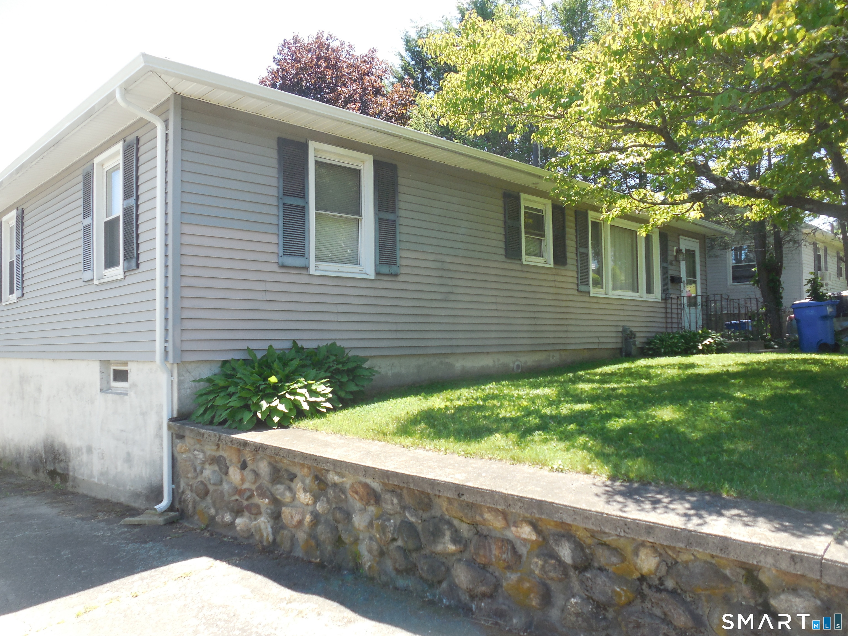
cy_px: 318
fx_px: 637
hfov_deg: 67.3
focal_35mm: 26
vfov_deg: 53.1
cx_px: 424
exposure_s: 1/250
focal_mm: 4.6
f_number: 3.5
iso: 125
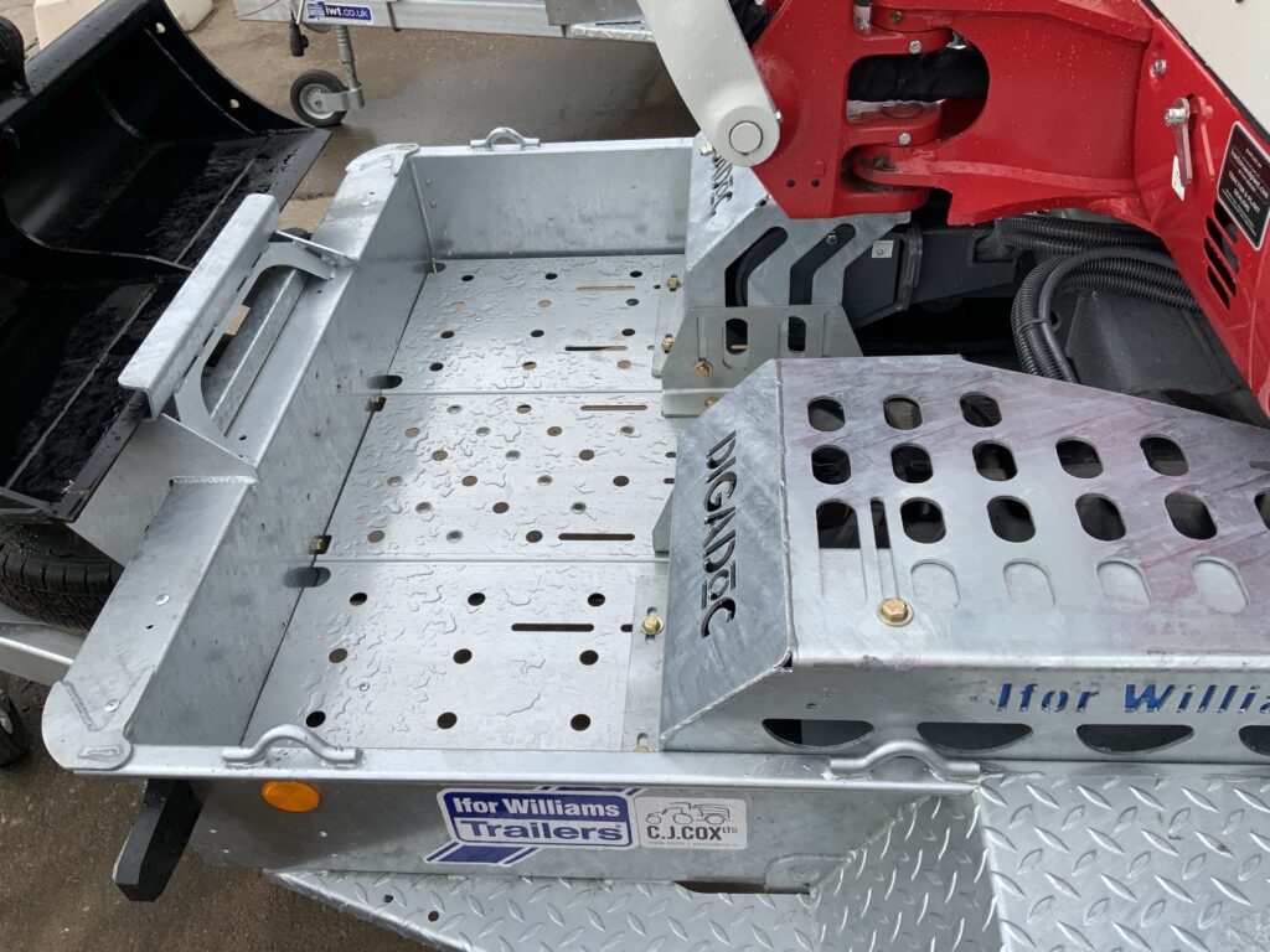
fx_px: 1064
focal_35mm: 29
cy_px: 476
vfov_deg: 48.2
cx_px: 635
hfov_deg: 61.7
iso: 16
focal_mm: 3
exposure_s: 1/781
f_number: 1.8
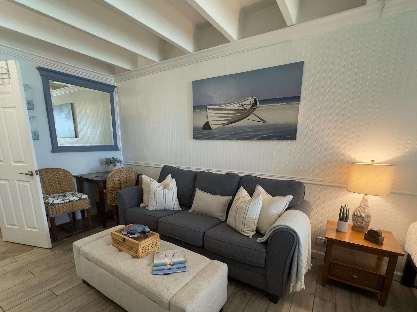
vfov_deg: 73.9
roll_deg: -0.1
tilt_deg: -13.3
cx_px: 206
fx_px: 205
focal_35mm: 17
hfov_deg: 91.0
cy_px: 188
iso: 400
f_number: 2.2
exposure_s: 1/60
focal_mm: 2.22
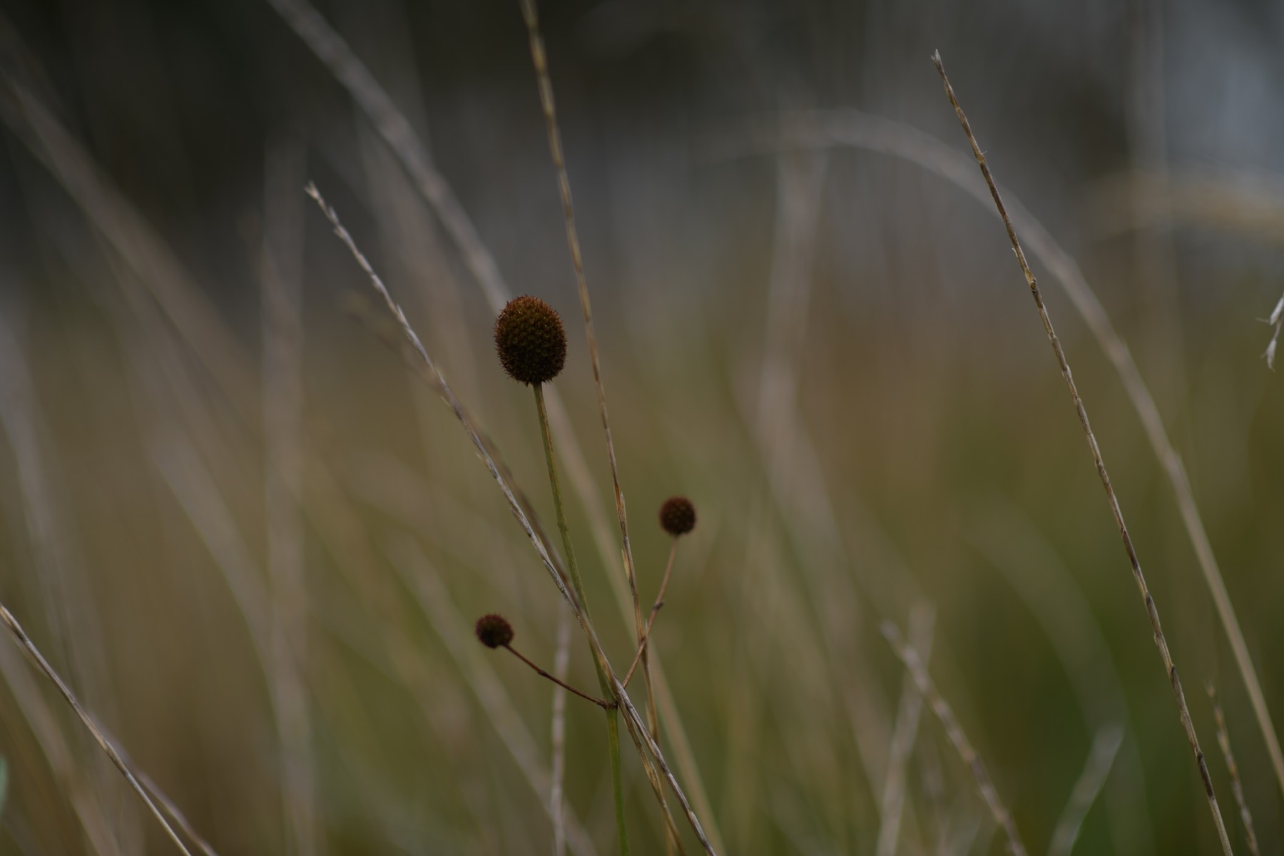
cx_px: 642
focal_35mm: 85
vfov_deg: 16.1
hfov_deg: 23.9
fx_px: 3031
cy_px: 428
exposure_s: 1/2500
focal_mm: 85
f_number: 1.4
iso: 31
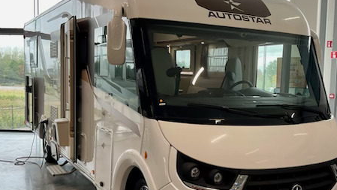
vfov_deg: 26.5
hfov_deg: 45.3
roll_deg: -2.1
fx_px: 402
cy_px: 117
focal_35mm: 45
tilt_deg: -6.0
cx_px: 199
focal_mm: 3
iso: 25
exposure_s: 1/100
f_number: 1.8
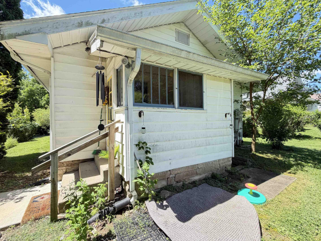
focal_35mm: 15
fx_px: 139
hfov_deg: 98.1
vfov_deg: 81.7
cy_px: 121
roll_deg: +0.8
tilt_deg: -0.8
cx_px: 151
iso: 64
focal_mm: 2.22
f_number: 2.2
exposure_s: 1/221
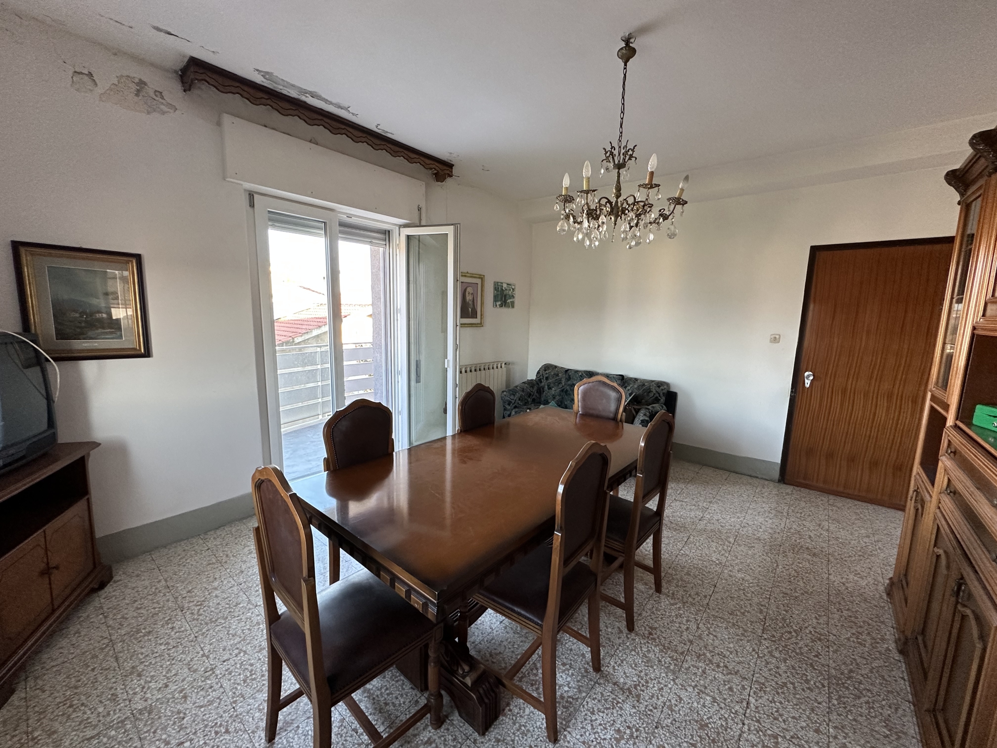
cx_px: 498
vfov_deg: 85.7
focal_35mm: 14
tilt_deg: -8.8
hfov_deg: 102.1
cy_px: 374
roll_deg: -1.4
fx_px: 403
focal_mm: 2.22
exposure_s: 1/99
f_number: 2.2
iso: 200
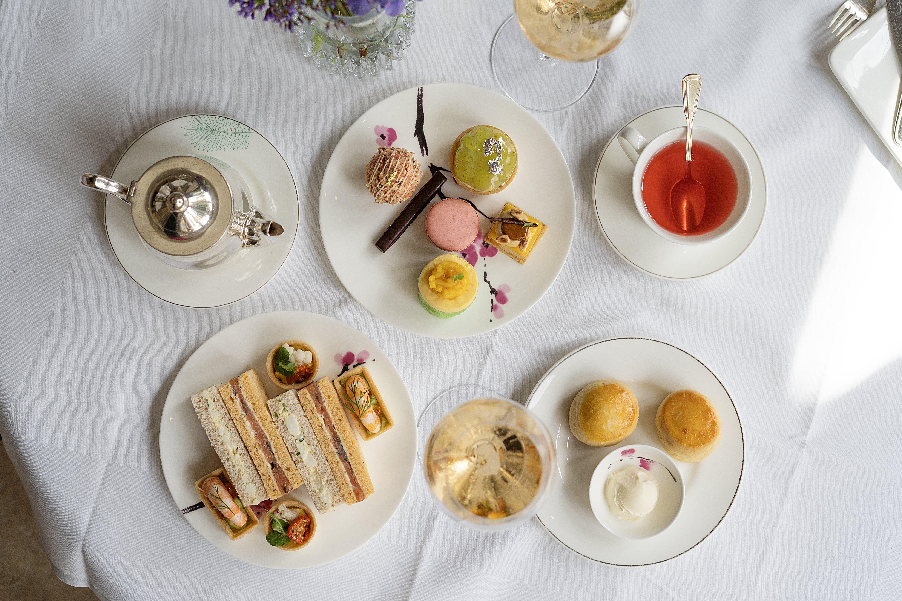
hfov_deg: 39.6
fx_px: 1253
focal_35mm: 50
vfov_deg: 27.0
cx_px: 451
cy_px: 300
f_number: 4
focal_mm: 50
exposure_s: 1/160
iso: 100
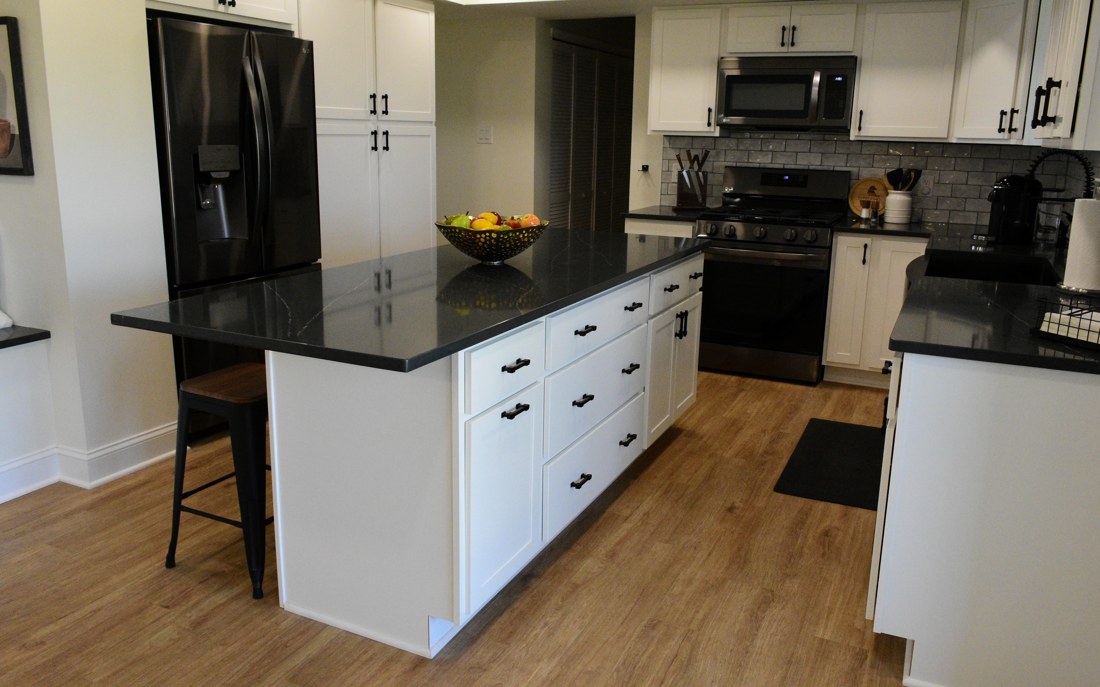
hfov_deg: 66.5
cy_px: 326
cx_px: 558
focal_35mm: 28
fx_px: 839
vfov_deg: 44.5
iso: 3200
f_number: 9
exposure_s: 1/125
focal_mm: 18
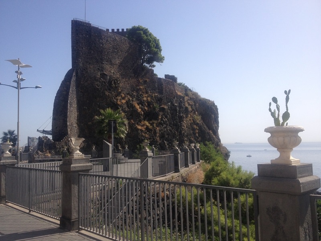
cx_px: 160
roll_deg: -0.8
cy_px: 120
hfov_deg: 52.6
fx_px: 325
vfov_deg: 40.7
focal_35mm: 35
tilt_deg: -0.1
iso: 50
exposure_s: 1/1905
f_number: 2.4
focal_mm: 4.28
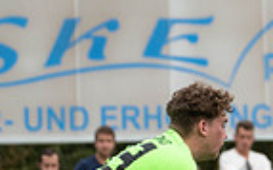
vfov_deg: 1.2
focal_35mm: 1134
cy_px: 177
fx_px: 8427
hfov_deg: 1.9
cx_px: 559
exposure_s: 1/1600
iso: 800
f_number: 5.6
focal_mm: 240
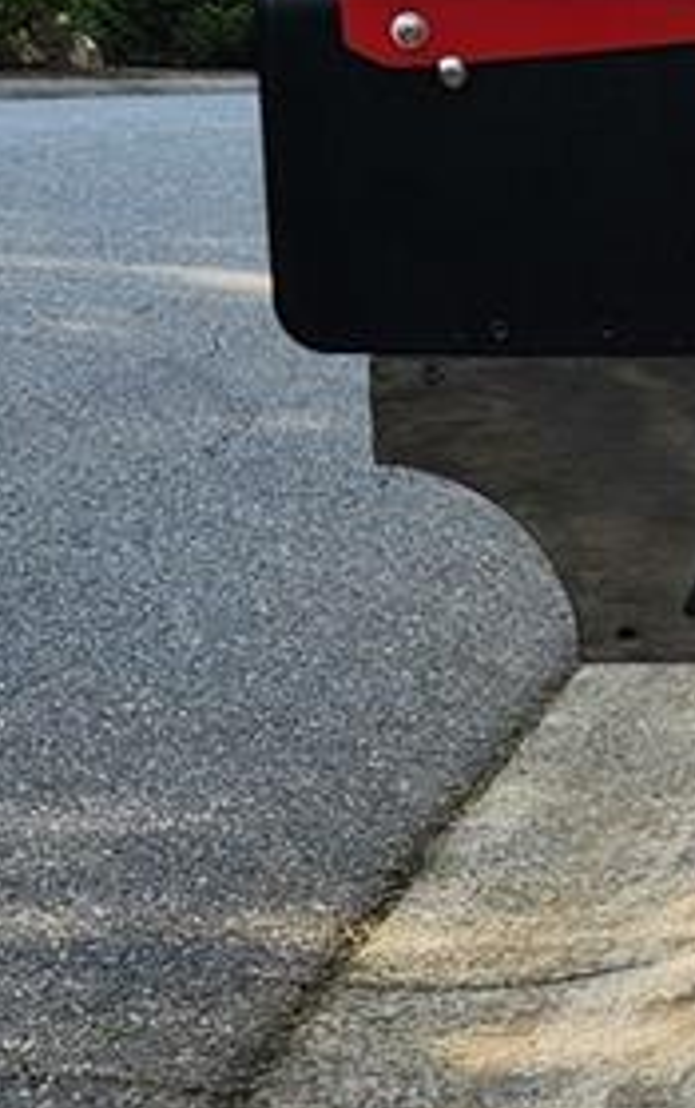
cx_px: 1303
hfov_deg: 9.3
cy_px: 1025
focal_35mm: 134
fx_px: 4051
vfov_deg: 15.4
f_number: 1.8
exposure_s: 1/397
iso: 20
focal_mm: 5.4
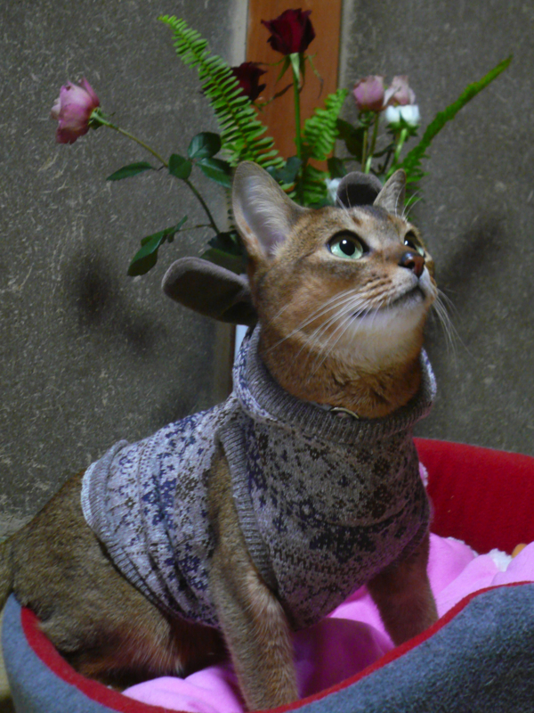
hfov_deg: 32.2
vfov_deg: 42.1
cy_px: 356
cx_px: 267
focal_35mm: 45
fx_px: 926
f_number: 3.1
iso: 200
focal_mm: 6.1
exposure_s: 1/8
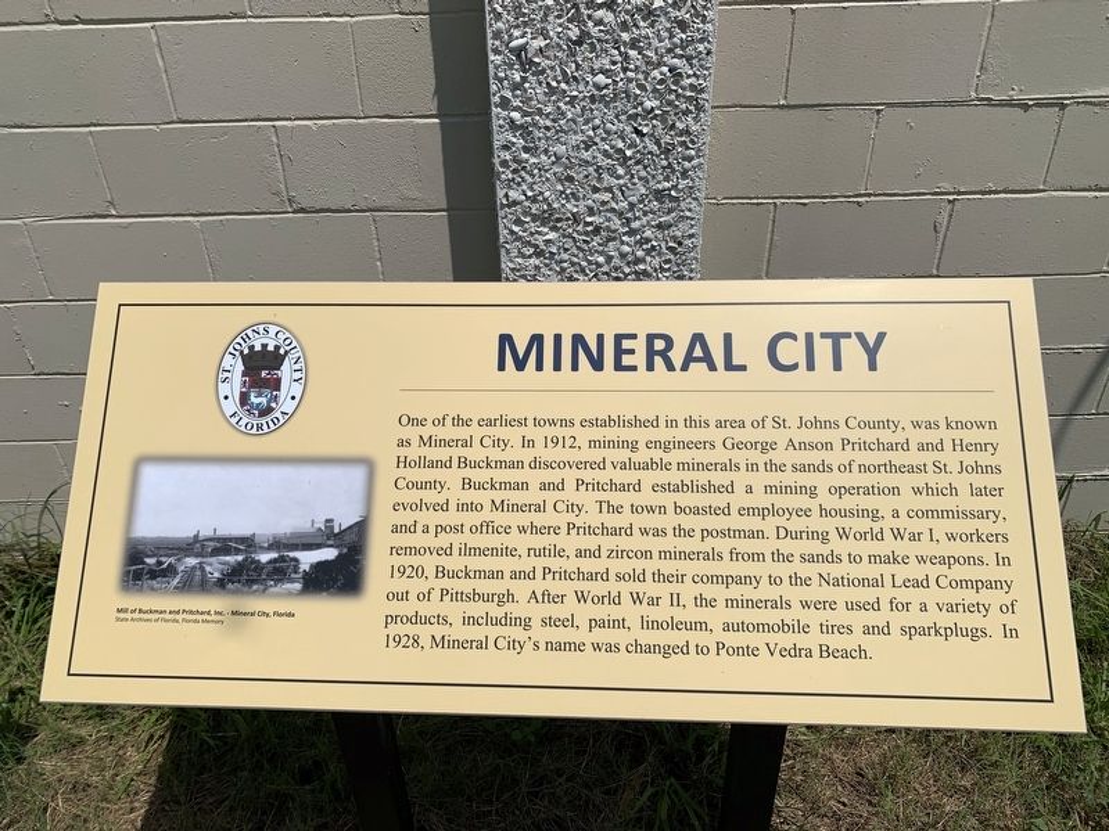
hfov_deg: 67.3
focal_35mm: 26
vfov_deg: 53.1
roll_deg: +2.3
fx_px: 833
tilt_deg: -31.7
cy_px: 416
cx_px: 554
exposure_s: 1/7407
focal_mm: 4.25
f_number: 1.8
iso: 25
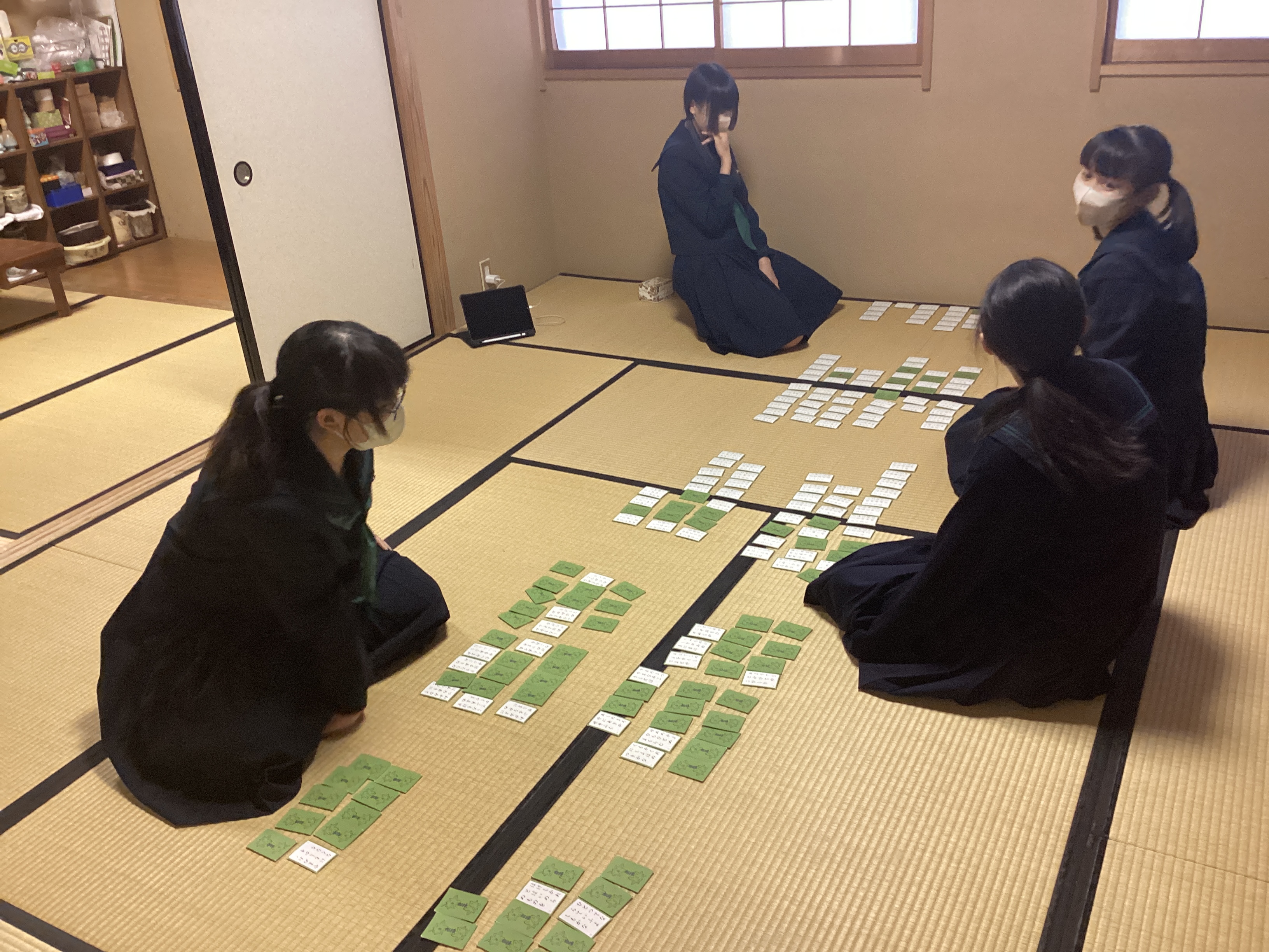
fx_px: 1136
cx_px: 634
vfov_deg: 45.4
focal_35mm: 31
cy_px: 476
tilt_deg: -27.5
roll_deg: +4.1
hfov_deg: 58.4
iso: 250
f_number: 2.4
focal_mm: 3.3
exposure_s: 1/33
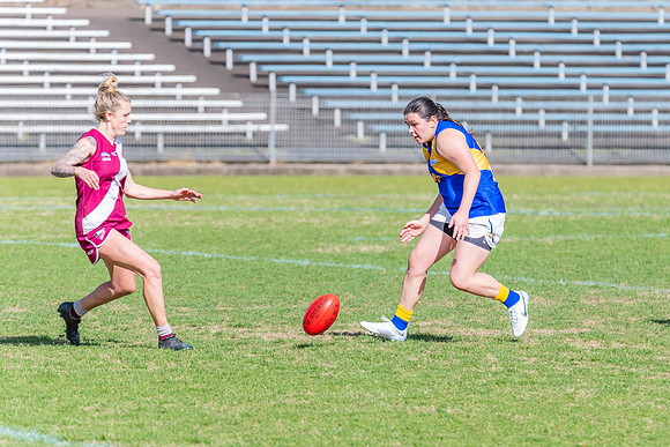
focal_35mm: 465
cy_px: 230
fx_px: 8661
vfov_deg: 3.0
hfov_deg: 4.4
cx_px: 432
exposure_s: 1/1600
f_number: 9
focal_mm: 360
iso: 800
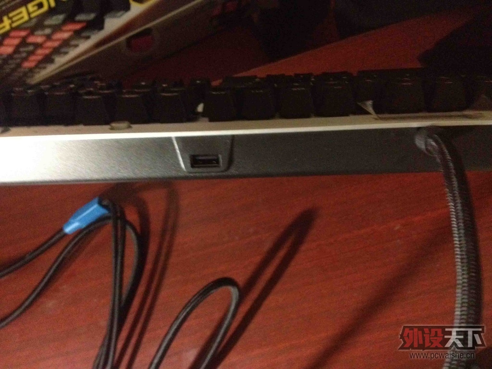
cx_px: 246
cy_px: 184
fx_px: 497
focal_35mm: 35
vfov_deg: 40.7
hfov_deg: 52.6
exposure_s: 1/15
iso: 800
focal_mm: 4.28
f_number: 2.4
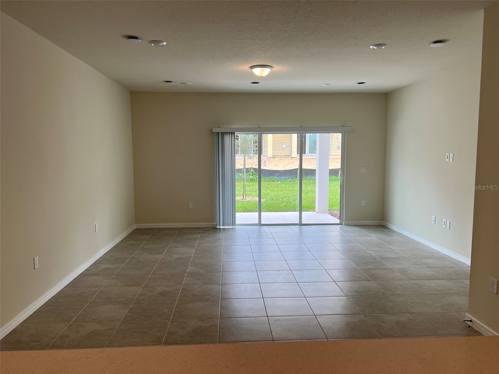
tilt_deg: -7.6
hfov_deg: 67.3
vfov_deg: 53.1
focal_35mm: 26
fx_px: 375
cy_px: 187
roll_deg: +0.4
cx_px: 250
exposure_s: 1/217
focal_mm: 5.7
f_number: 1.5
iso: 40
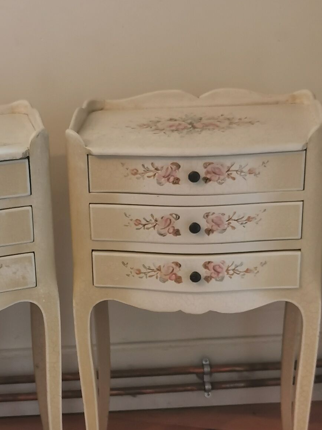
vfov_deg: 27.2
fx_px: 881
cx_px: 46
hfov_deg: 20.4
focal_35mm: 71
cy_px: 287
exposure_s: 1/50
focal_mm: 5.58
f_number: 1.8
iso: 160
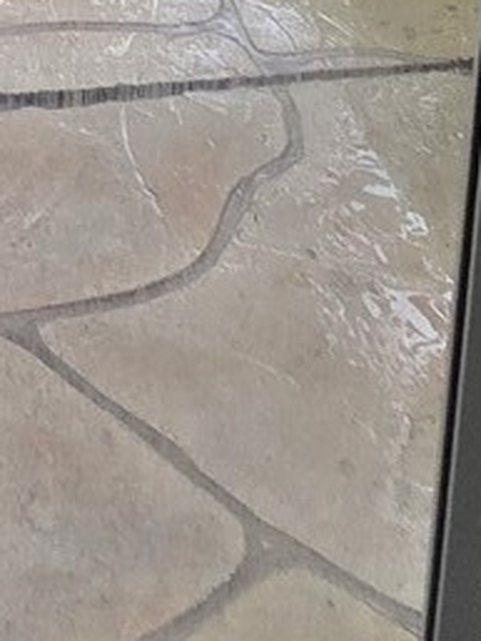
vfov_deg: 14.7
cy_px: -913
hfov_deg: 15.9
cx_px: -344
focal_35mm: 81
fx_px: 1499
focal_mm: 2.2
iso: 320
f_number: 2.2
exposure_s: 1/60
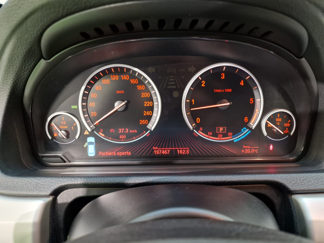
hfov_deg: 73.9
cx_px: 162
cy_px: 122
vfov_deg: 58.9
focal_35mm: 23
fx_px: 215
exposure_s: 1/20
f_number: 1.8
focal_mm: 6.4
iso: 400
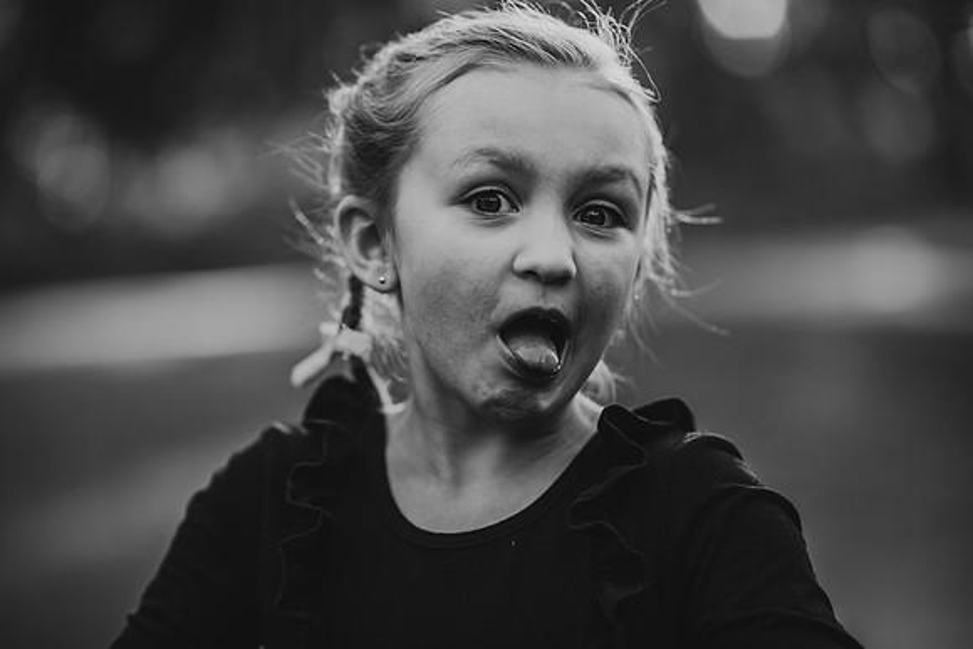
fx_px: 2298
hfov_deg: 23.9
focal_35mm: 85
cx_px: 486
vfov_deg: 16.1
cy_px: 324
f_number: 1.8
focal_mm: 85
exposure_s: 1/1600
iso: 200
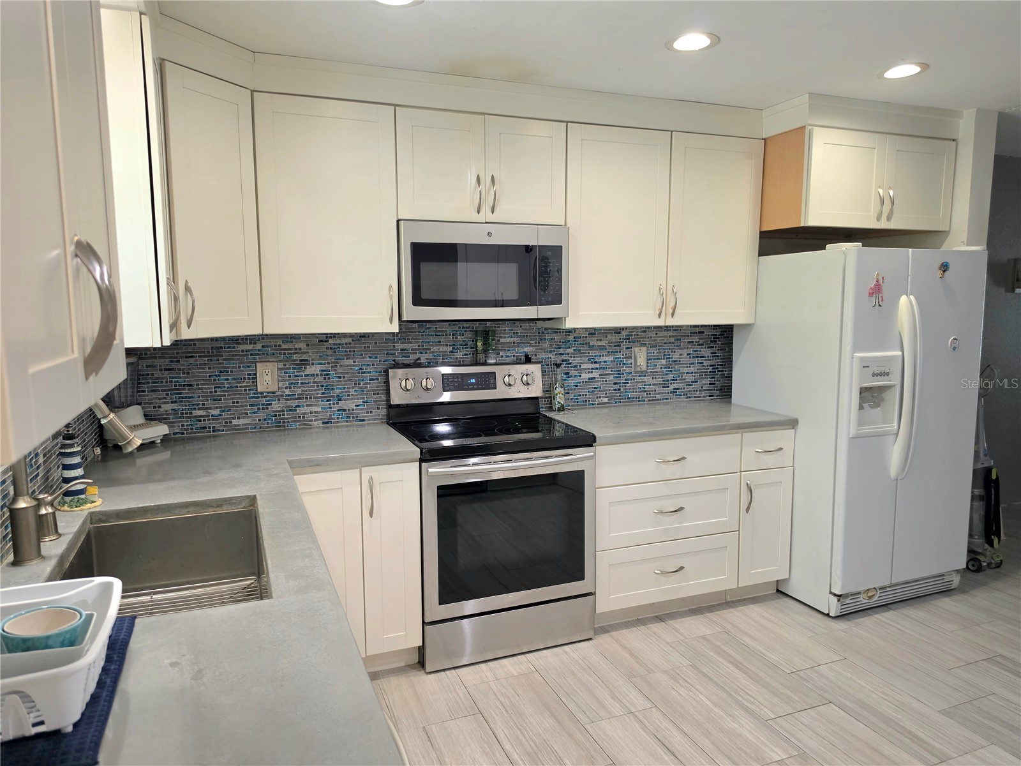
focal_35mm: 23
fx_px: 678
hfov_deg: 73.9
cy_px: 383
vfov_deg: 58.9
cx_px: 510
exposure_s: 1/120
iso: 250
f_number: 1.4
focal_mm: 6.5
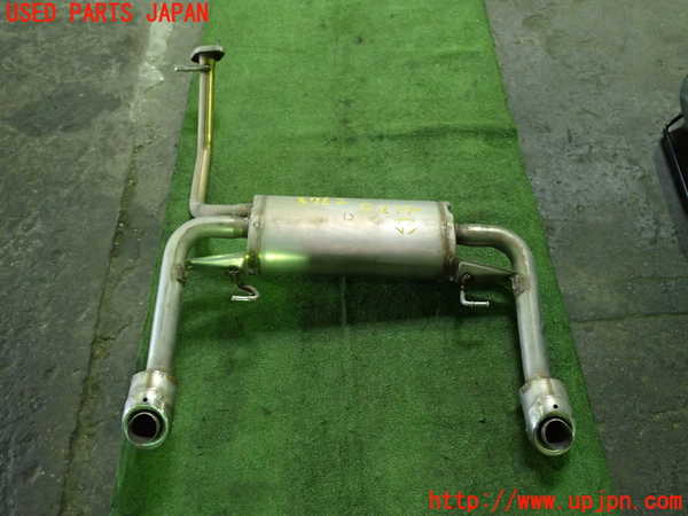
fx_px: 596
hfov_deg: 60.0
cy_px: 258
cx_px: 344
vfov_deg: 46.8
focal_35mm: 30
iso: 640
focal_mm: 5.4
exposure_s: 1/30
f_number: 2.3
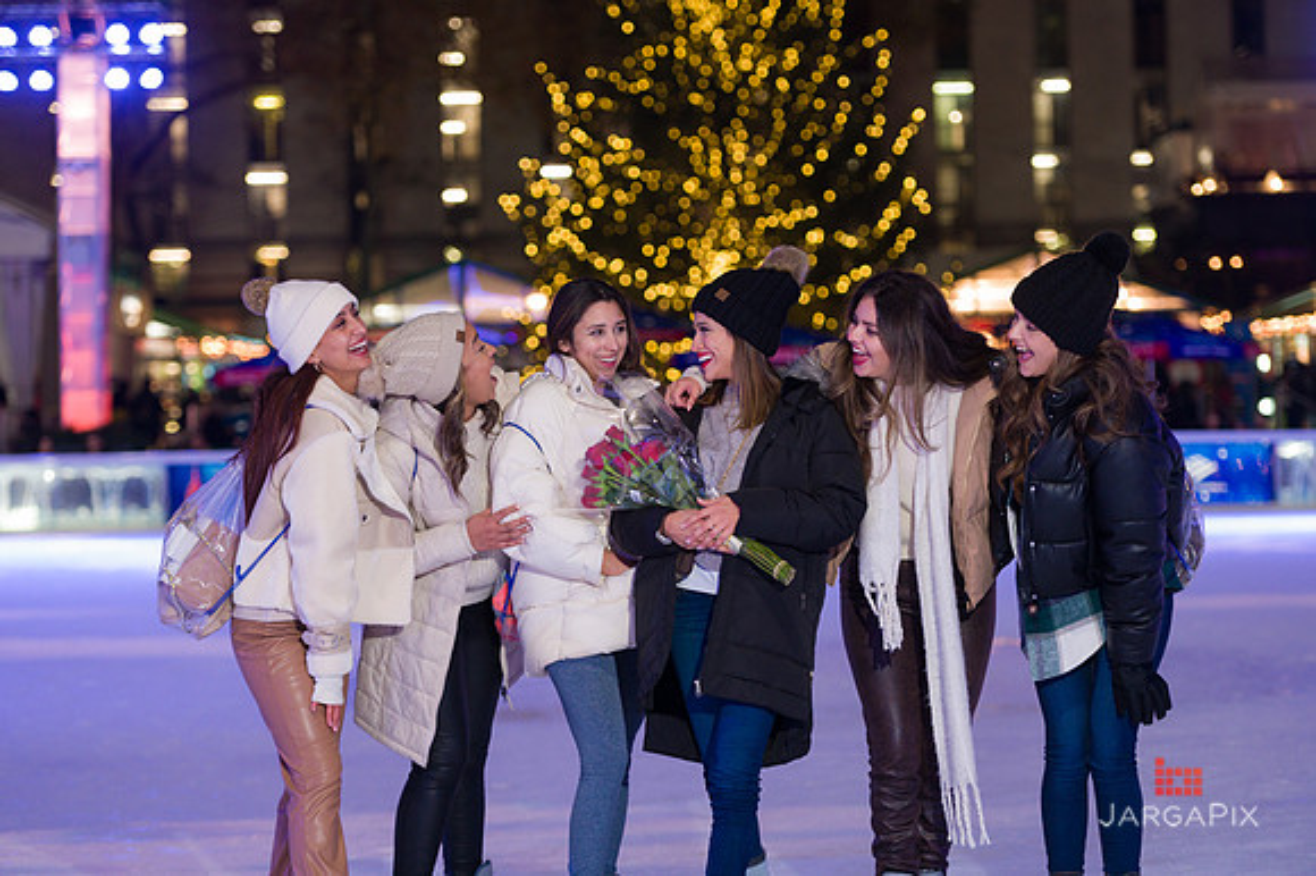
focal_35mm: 98
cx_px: 658
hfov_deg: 20.8
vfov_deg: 13.9
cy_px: 438
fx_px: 3580
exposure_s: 1/200
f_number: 3.2
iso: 2000
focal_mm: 98
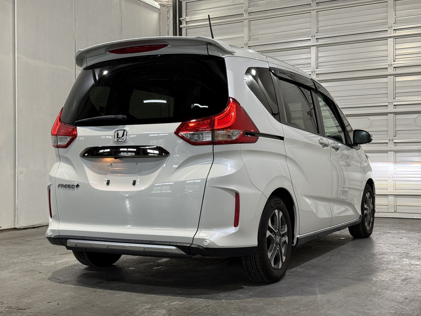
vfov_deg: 30.3
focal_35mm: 48
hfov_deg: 39.7
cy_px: 158
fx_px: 584
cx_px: 210
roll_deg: +0.0
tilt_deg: +0.4
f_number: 1.78
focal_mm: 6.76
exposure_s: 1/60
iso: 80
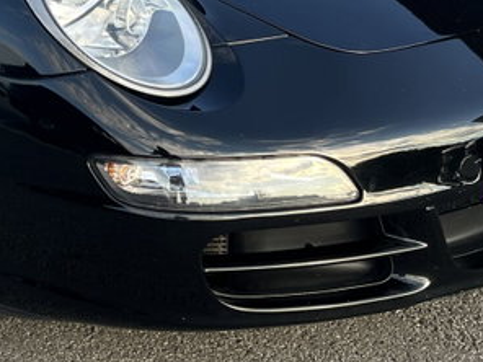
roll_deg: +0.4
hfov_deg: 21.0
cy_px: 13
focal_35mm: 90
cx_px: -3
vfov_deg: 16.1
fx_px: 1256
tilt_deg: -12.6
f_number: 1.6
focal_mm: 5.1
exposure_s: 1/366
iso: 50
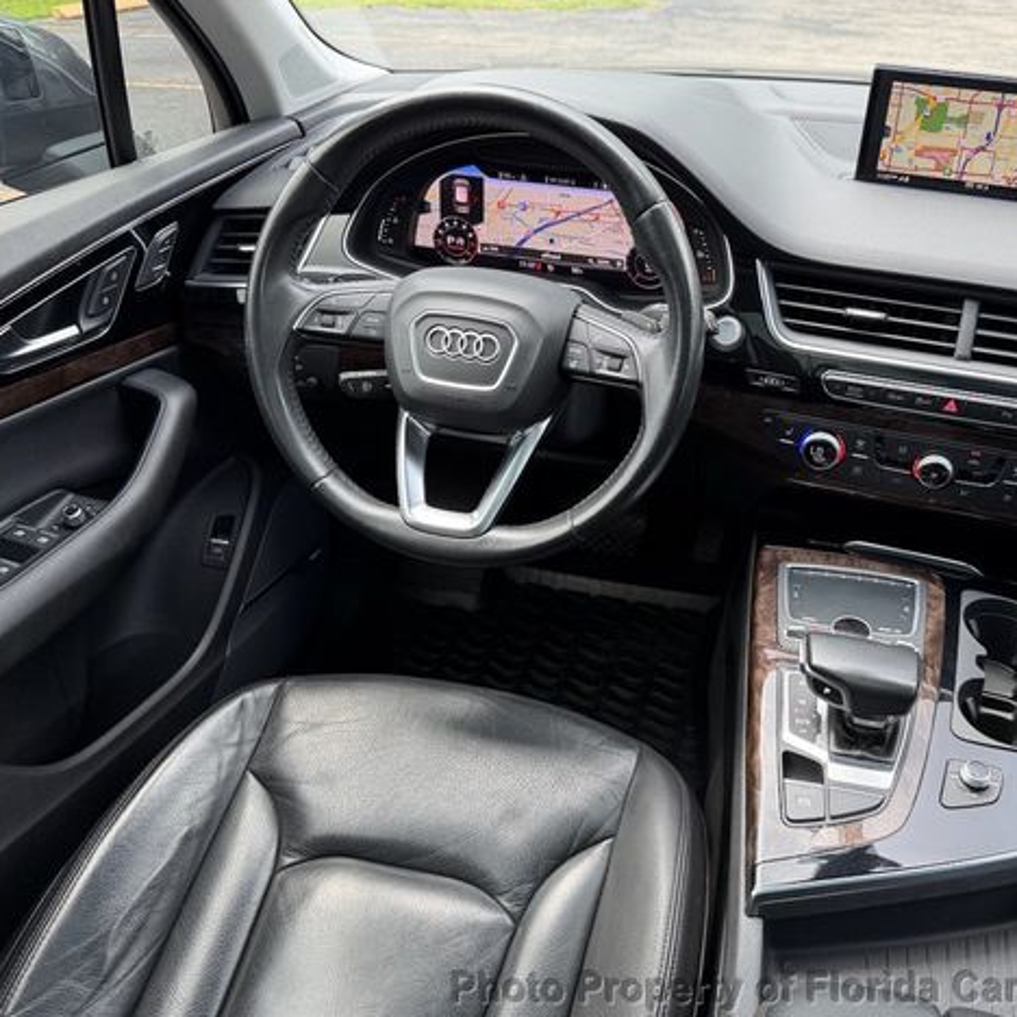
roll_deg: +0.6
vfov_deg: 55.6
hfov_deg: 55.3
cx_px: 602
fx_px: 964
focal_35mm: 29
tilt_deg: -34.5
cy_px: 513
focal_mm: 6.76
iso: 80
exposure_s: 1/135
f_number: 1.78
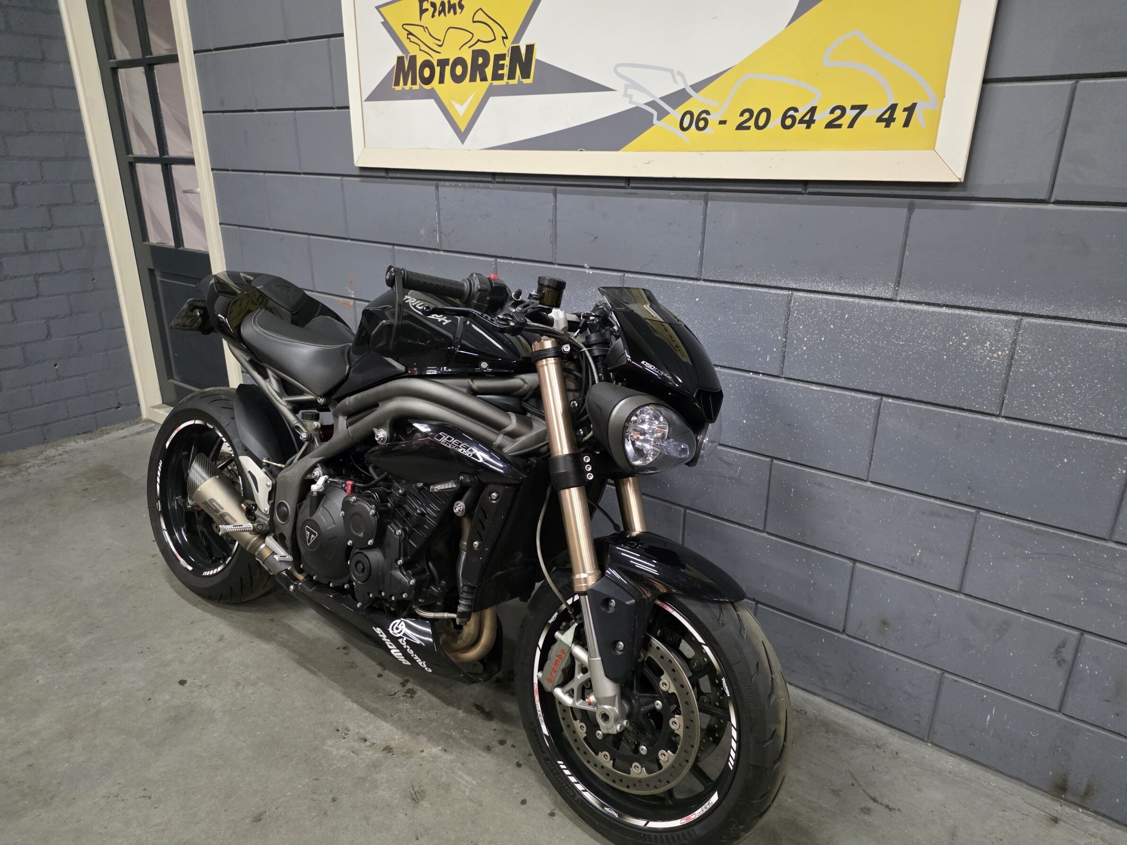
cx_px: 564
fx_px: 749
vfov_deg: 58.9
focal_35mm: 23
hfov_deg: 73.9
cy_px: 422
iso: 1600
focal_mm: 6.25
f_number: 1.7
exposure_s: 1/100
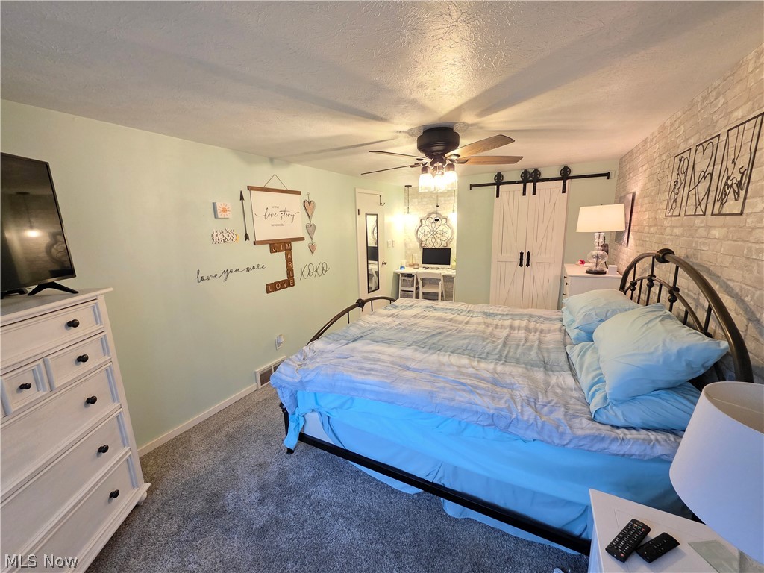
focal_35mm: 13
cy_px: 286
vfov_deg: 89.9
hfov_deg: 106.2
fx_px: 287
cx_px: 382
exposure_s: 1/60
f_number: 1.9
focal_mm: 2.2
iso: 640
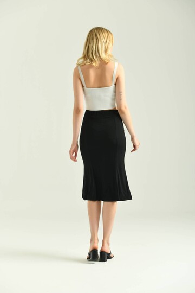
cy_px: 146
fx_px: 569
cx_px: 98
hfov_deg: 19.5
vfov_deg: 28.8
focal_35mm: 70
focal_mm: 70
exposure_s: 1/160
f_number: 5.6
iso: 125
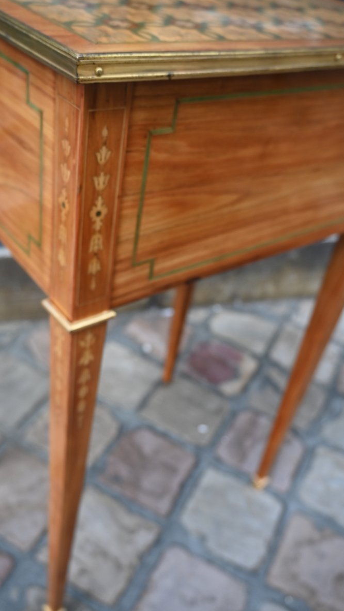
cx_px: 165
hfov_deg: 34.4
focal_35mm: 34
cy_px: 305
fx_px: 556
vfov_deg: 57.7
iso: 400
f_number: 4
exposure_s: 1/250
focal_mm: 21.5
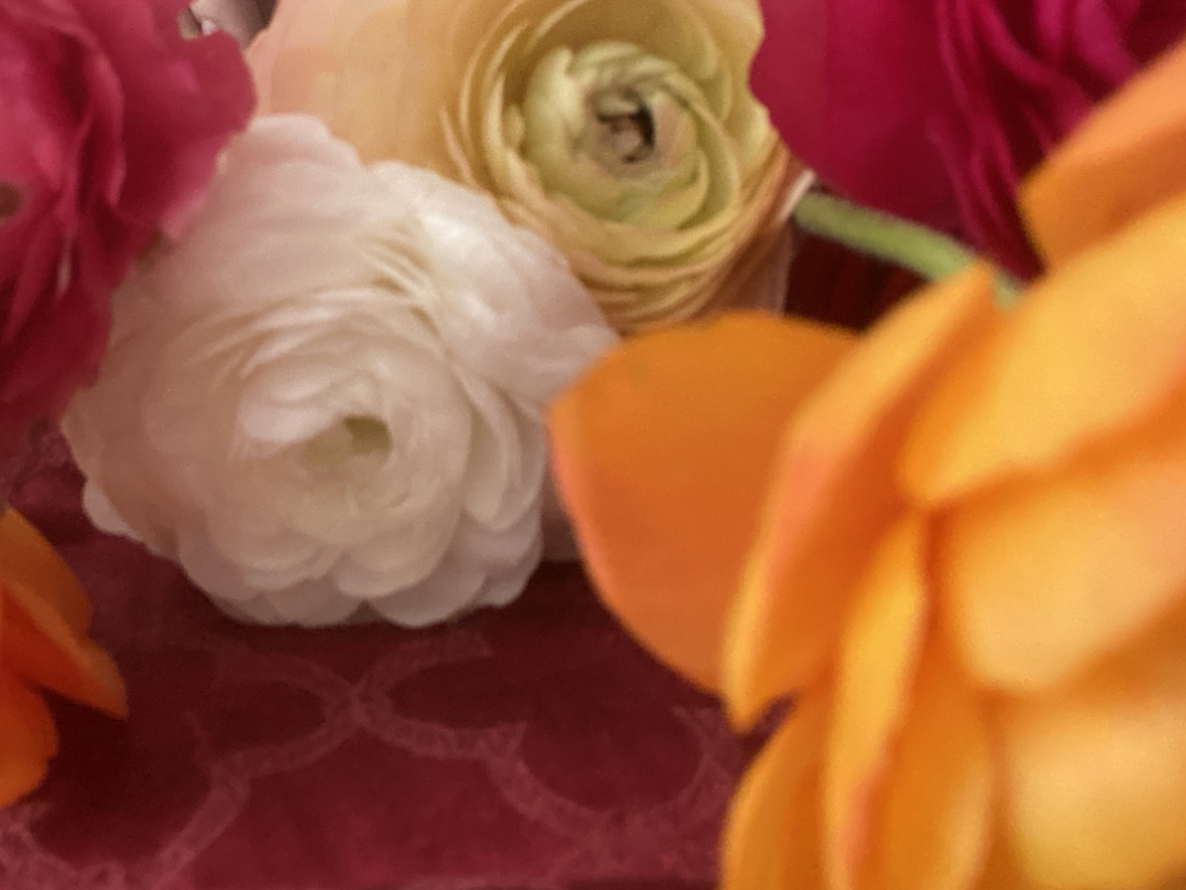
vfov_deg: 36.5
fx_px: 1337
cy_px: 296
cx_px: 514
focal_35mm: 39
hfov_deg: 47.7
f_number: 2.2
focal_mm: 2.71
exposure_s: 1/54
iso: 400
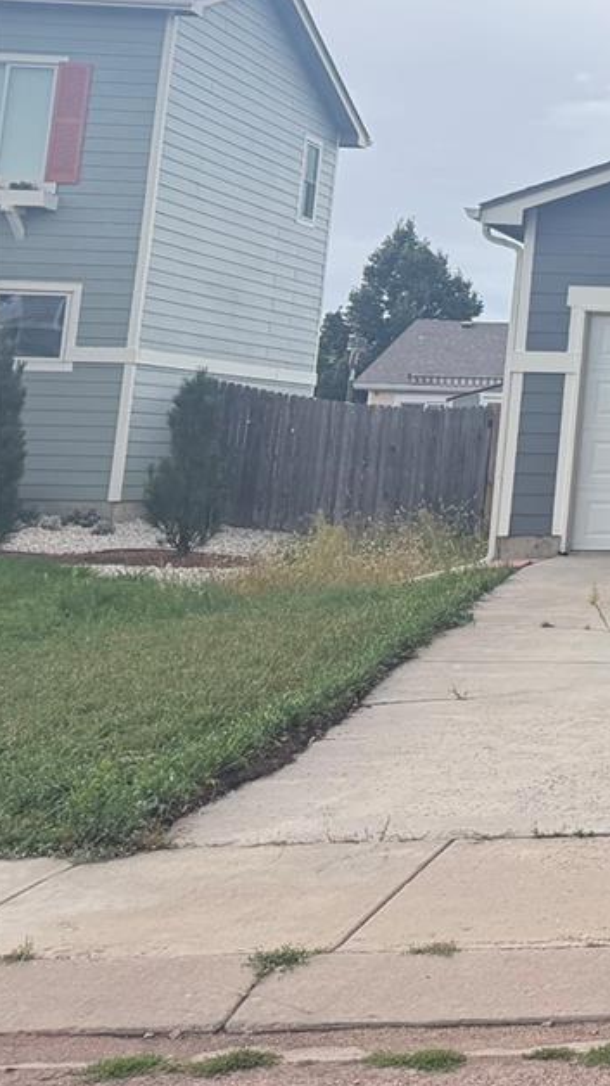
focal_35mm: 60
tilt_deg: +9.8
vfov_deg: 33.8
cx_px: 1234
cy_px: 201
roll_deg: -1.4
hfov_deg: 15.7
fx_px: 1726
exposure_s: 1/1553
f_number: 1.78
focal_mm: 6.76
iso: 100
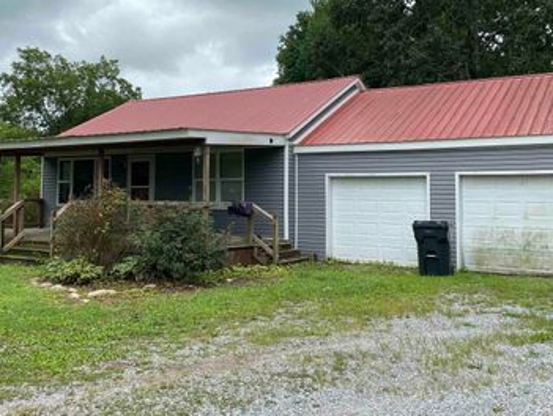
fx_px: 592
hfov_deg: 50.1
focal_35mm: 37
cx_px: 268
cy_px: 166
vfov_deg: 38.6
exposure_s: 1/1287
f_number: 1.8
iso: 32
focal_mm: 4.25
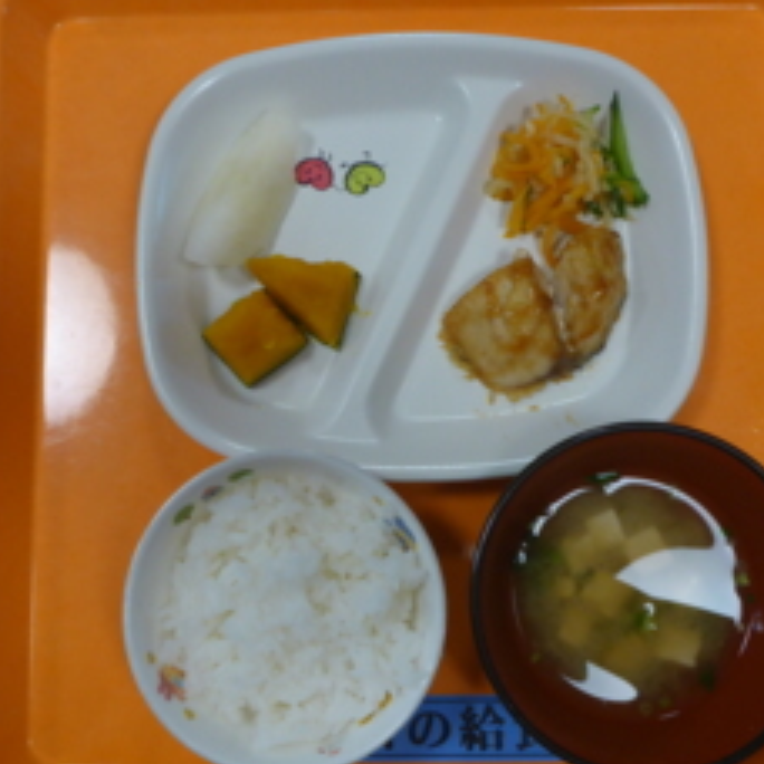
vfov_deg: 43.9
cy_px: 379
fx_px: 949
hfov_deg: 43.8
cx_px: 362
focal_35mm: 38
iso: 250
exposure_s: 1/60
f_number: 3.3
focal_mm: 4.9
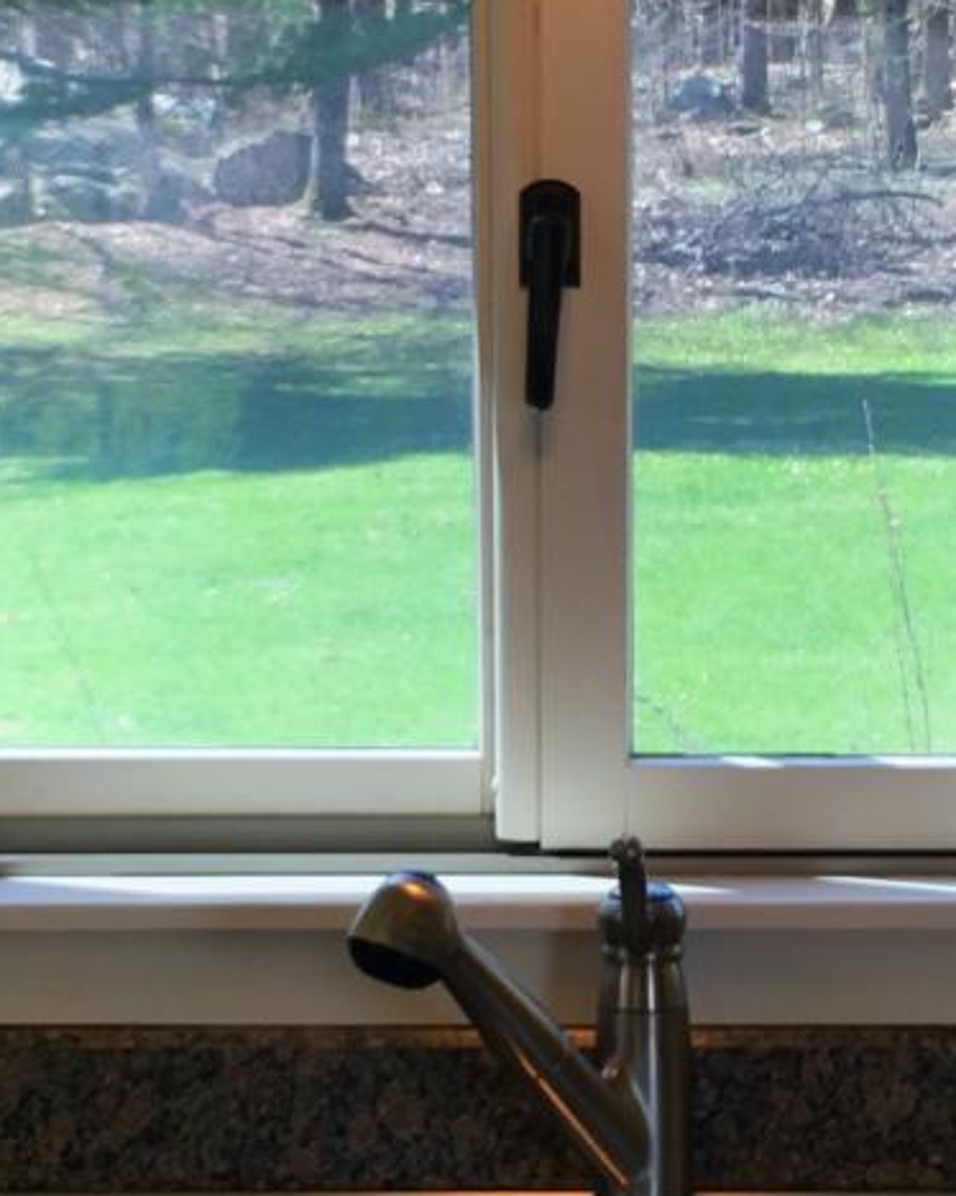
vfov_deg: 15.9
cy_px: 772
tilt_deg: -8.1
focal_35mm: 121
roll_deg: -0.8
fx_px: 4282
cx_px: 596
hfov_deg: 12.7
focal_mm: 4.15
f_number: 2.2
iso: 25
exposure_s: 1/285
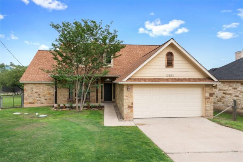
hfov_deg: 73.7
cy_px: 81
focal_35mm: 24
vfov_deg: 53.1
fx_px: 162
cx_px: 122
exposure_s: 1/60
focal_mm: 24
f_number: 8
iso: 400
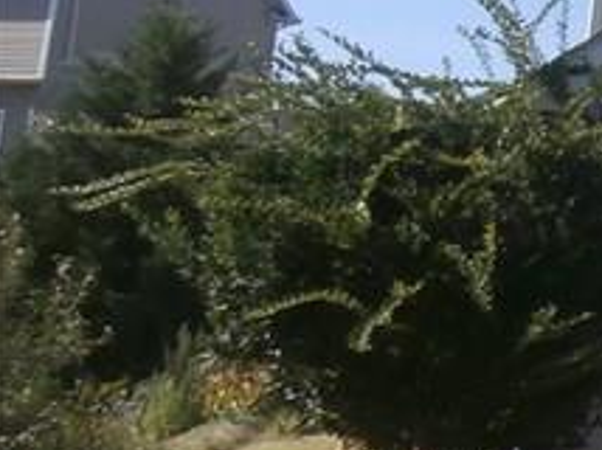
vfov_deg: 12.7
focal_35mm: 115
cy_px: -3
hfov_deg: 13.1
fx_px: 1998
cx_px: 1429
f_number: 3
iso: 100
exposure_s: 1/1000
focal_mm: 4.2
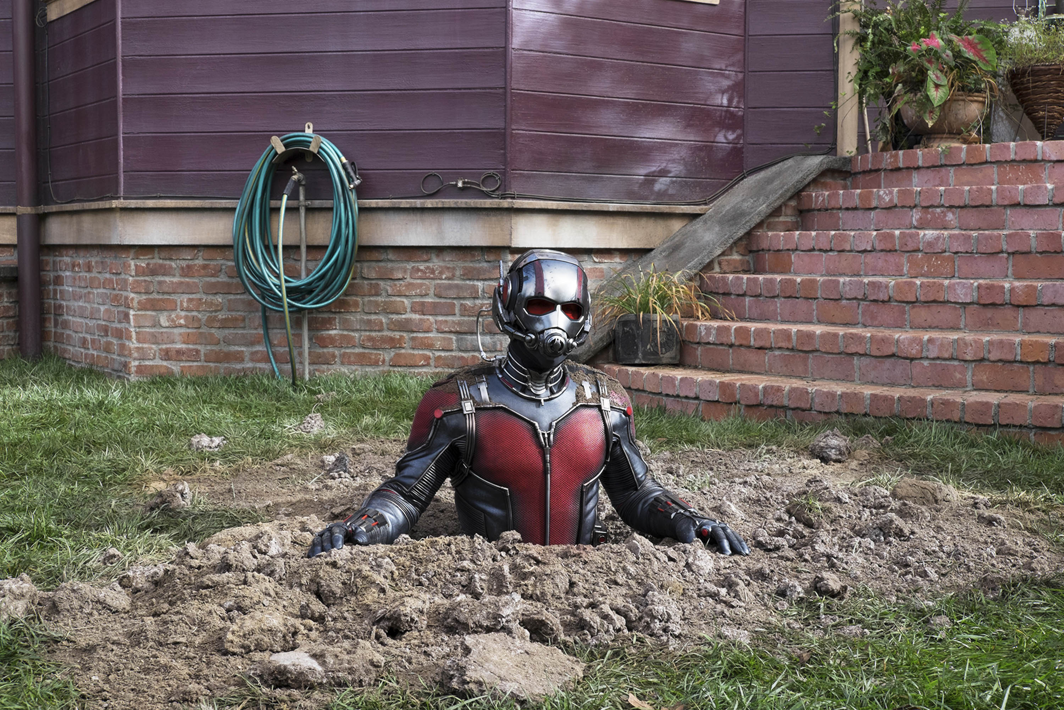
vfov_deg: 28.6
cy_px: 355
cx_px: 532
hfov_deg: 41.9
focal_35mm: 47
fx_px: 1389
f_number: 10
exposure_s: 1/125
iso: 500
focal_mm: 31.5
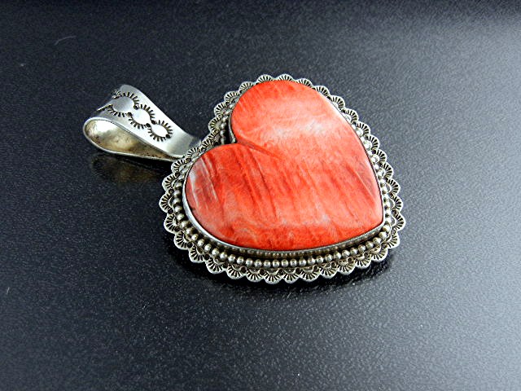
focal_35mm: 45
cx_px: 260
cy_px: 196
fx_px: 677
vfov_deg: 32.2
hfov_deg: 42.1
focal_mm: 8.1
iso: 400
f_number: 3.8
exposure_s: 1/28.2
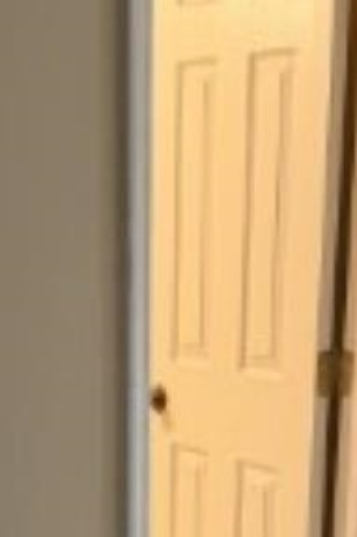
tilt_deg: -16.4
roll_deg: -1.1
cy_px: 634
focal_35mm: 94
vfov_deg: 20.4
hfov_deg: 14.5
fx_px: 1400
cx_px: 159
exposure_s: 1/60
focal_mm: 6.76
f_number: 1.78
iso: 320
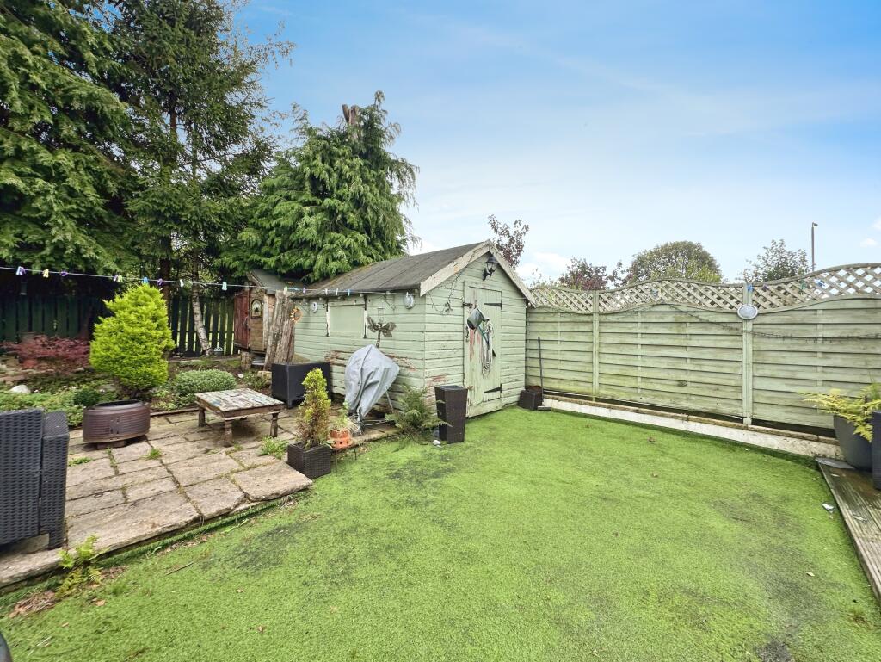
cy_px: 331
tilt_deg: +0.8
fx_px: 356
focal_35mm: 14
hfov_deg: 102.0
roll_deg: -0.9
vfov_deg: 85.7
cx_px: 440
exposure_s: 1/375
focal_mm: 2.22
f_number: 2.2
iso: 40
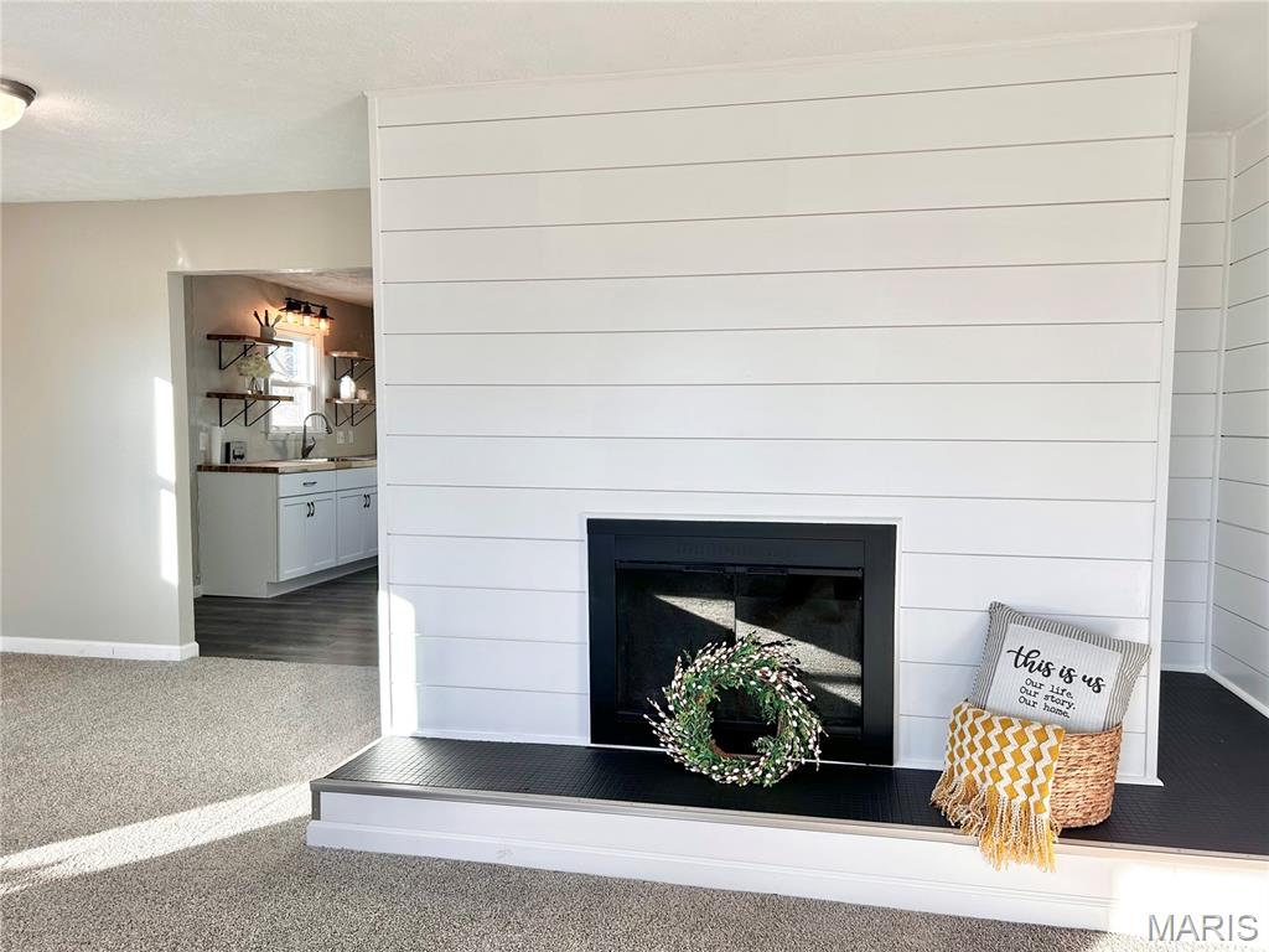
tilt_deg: -3.7
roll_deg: -0.4
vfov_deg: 53.1
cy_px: 476
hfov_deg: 67.3
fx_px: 953
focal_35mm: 26
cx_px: 634
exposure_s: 1/208
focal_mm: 5.7
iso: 40
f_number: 1.5
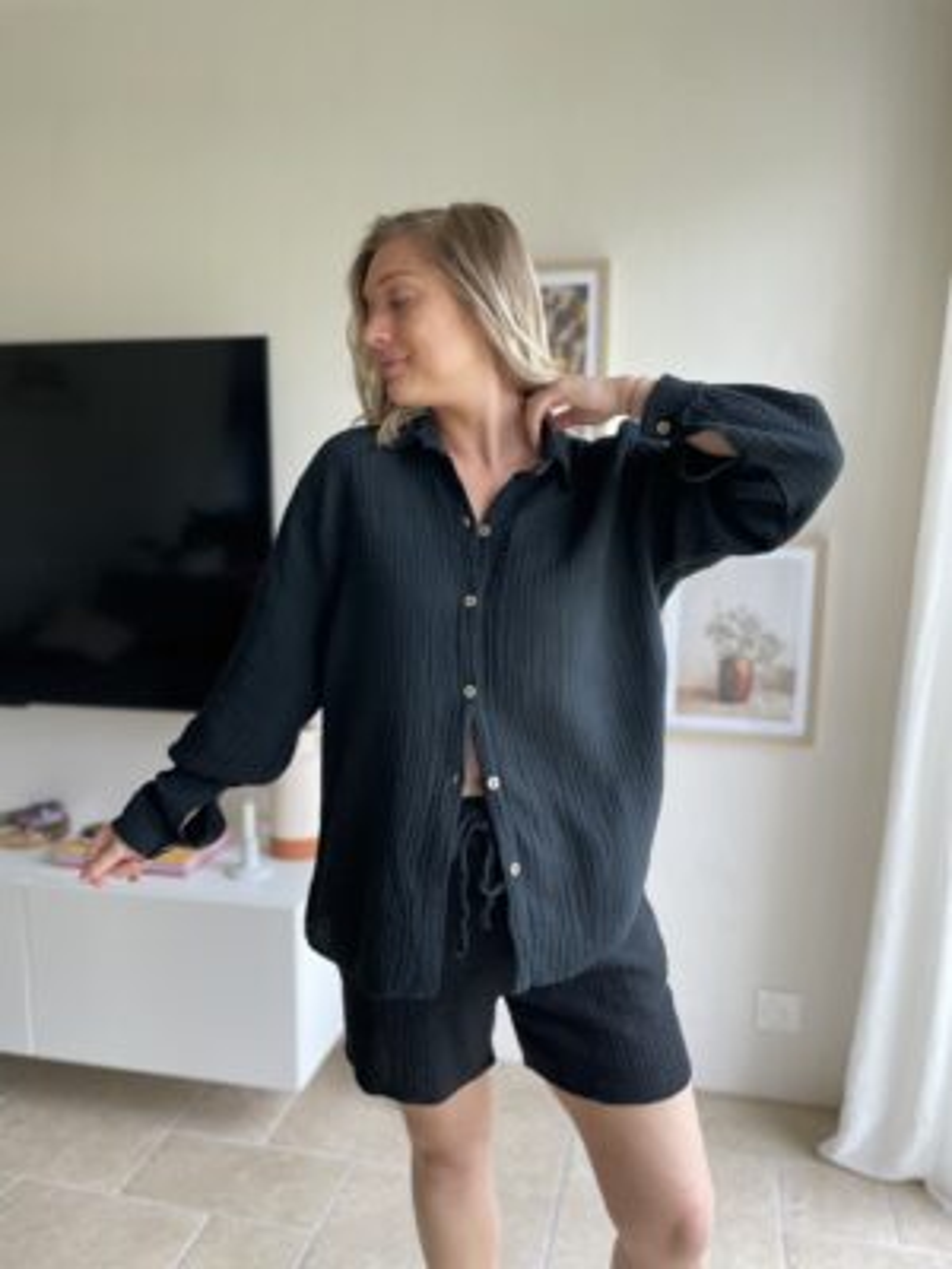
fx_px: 953
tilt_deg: -6.5
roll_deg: +0.0
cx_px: 476
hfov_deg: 53.1
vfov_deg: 67.3
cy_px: 634
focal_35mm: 26
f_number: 1.6
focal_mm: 4.2
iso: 100
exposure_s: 1/121
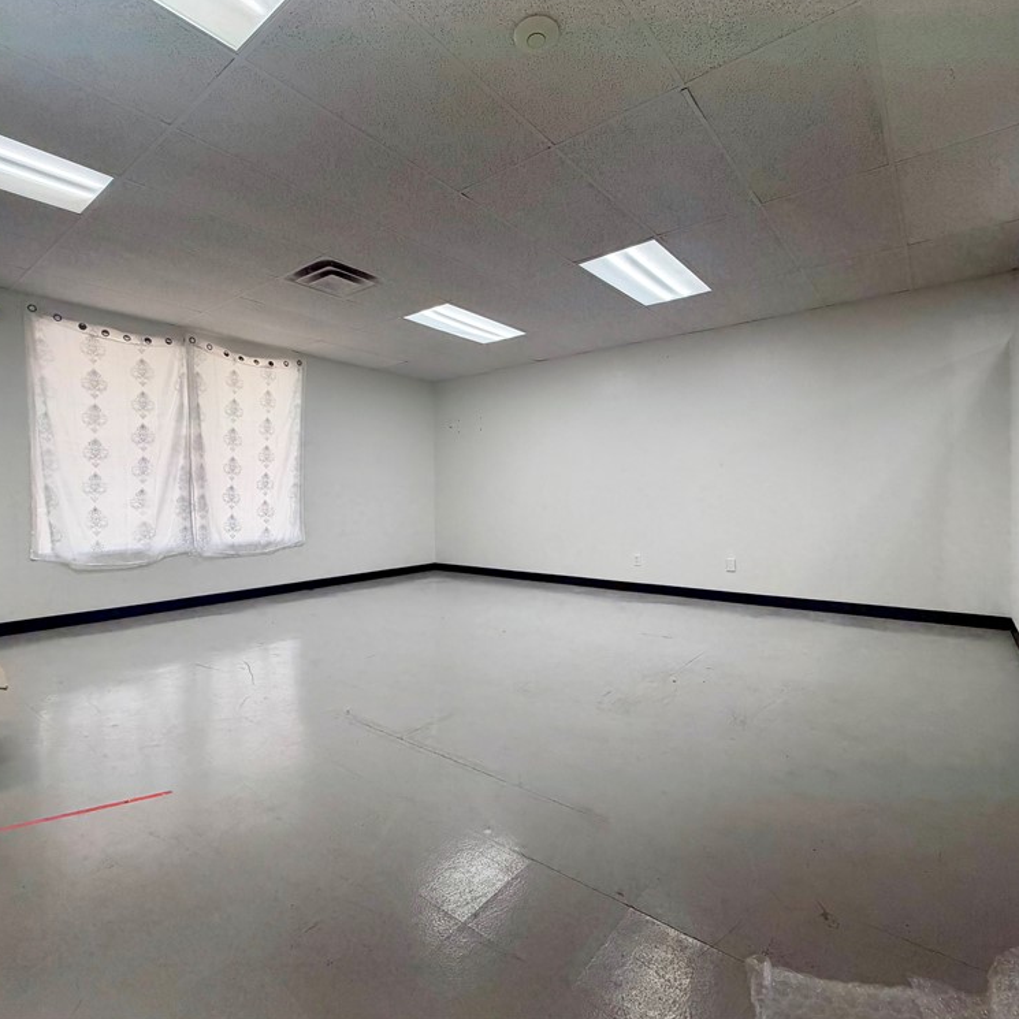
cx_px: 484
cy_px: 497
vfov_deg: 84.0
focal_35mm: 17
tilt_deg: -0.2
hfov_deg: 83.9
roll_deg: +0.9
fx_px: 566
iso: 100
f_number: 2.2
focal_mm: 2.22
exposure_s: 1/120
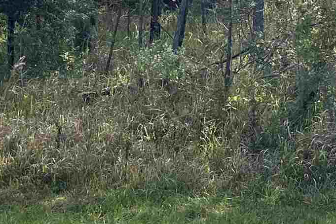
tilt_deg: -4.0
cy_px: -24
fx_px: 1139
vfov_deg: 11.1
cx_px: 564
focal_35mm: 122
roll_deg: +1.0
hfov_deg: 15.0
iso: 50
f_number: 1.6
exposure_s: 1/1477
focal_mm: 5.1
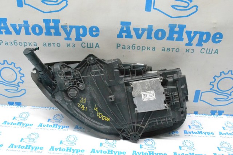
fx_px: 233
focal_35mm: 36
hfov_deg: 53.2
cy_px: 78
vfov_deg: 36.8
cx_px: 116
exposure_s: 1/160
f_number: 10
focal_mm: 24
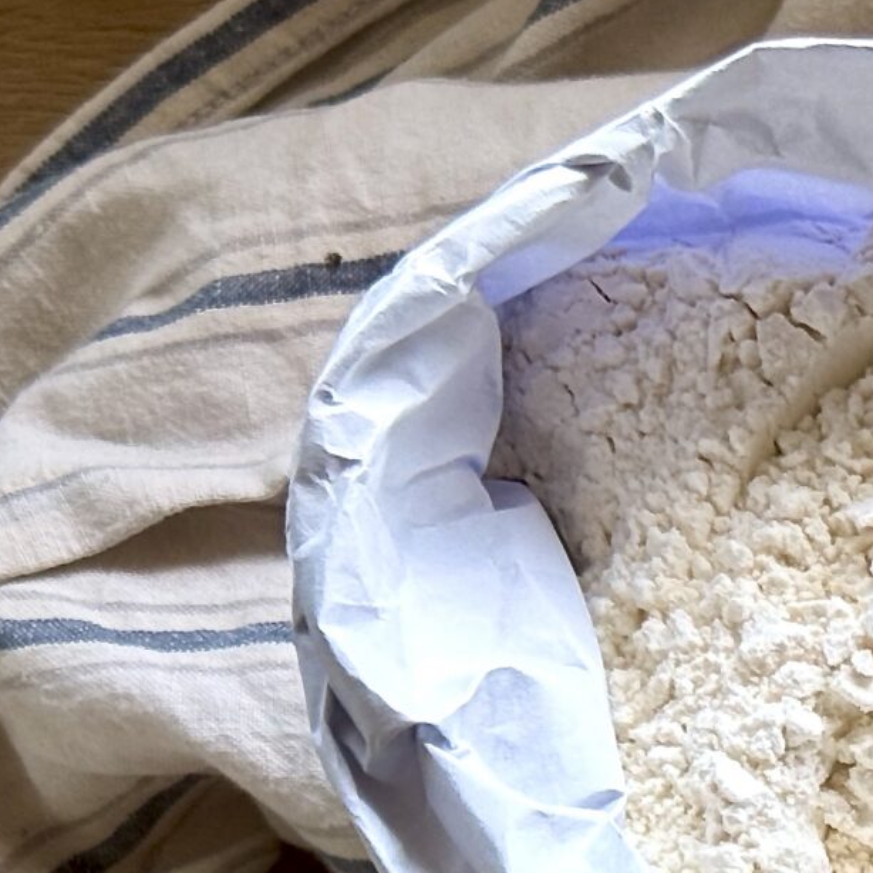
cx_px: 1696
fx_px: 5050
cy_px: 1214
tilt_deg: -74.8
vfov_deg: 9.7
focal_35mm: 177
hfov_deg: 9.3
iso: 50
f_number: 1.78
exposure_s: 1/121
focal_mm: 6.76
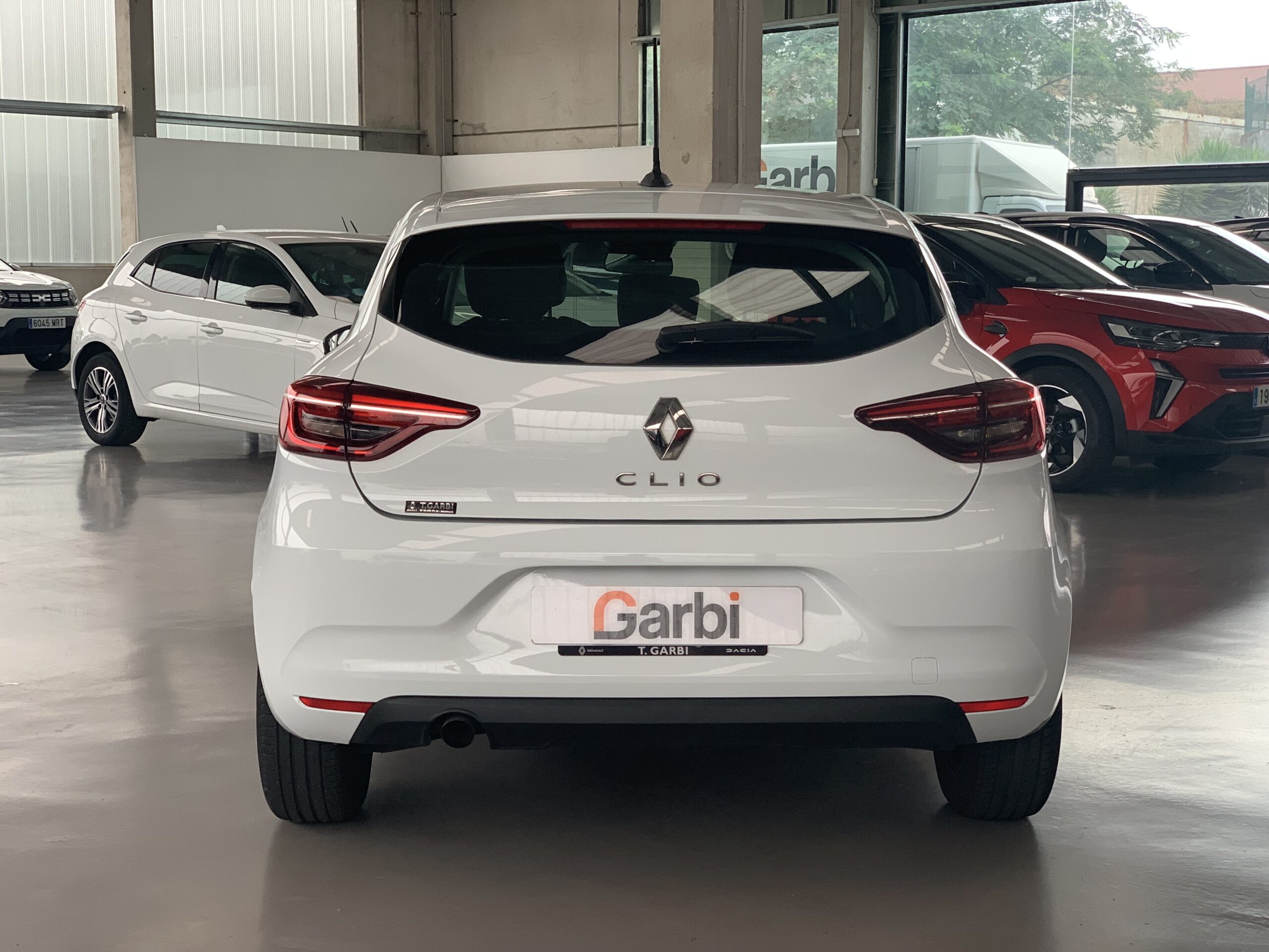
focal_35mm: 52
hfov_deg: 36.8
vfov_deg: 28.0
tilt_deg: -5.9
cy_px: 476
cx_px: 634
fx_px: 1906
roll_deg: -0.4
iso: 80
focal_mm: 6
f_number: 2.4
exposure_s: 1/122
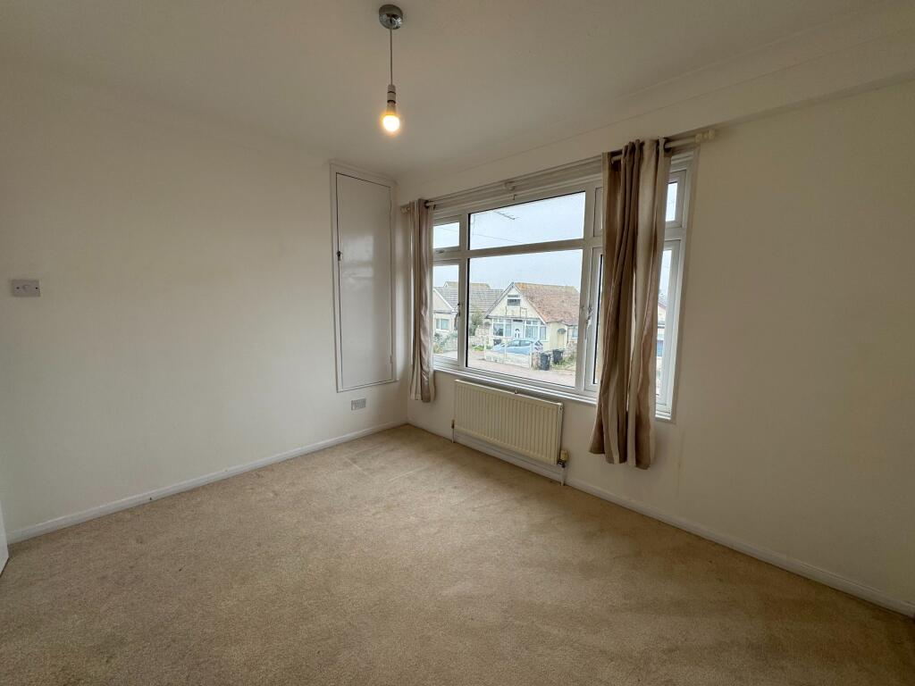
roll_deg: -1.0
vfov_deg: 85.7
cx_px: 458
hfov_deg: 102.1
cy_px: 343
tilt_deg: -7.0
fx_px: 370
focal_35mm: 14
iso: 40
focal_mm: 2.22
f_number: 2.2
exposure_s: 1/341
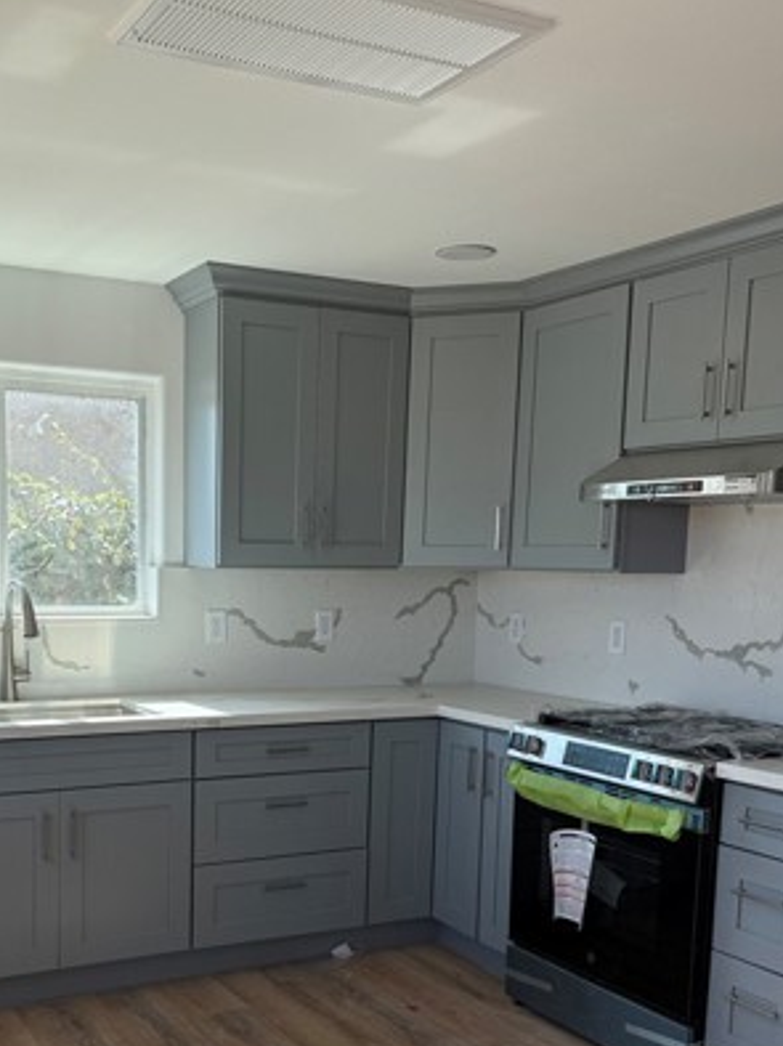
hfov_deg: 36.3
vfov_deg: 46.9
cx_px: 244
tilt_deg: -7.6
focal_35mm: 39
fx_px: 1177
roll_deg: -2.4
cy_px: 719
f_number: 1.78
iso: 100
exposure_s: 1/617
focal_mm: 6.76
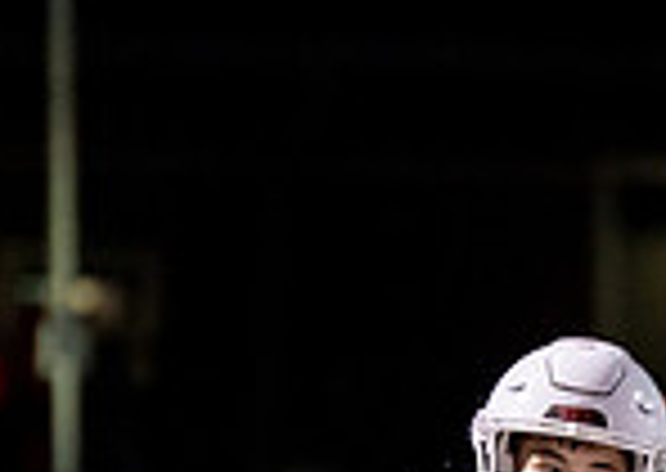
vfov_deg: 2.1
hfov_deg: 2.9
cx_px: 982
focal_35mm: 695
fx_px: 13116
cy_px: 715
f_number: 2.8
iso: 2000
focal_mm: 147
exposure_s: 1/1000
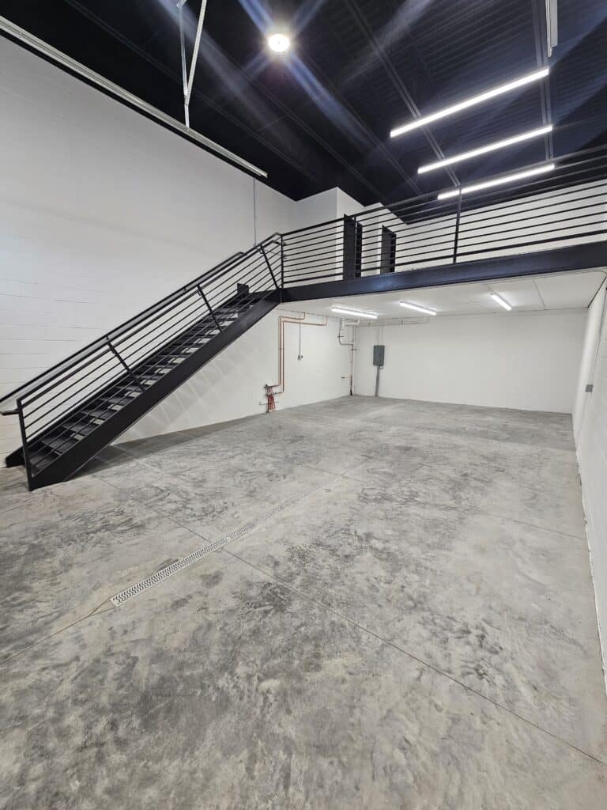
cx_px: 304
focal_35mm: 13
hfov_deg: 89.9
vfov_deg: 106.2
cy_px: 405
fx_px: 304
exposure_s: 1/77
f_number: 2.2
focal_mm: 2.2
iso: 80
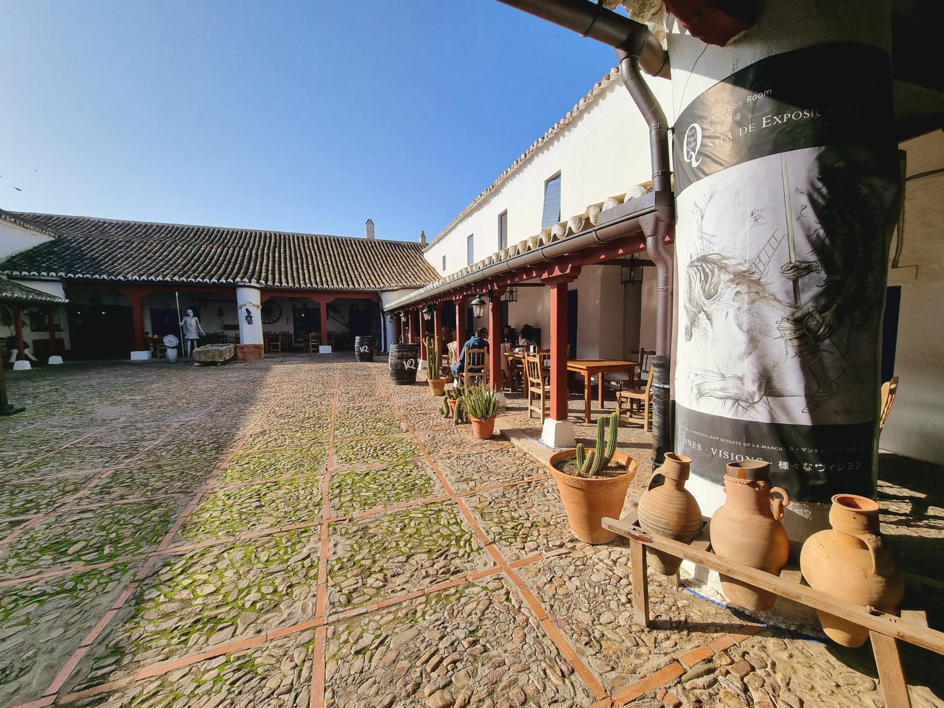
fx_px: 355
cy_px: 354
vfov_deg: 89.9
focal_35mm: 13
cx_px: 472
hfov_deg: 106.2
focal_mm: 2.2
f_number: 2.2
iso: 50
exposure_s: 1/2000
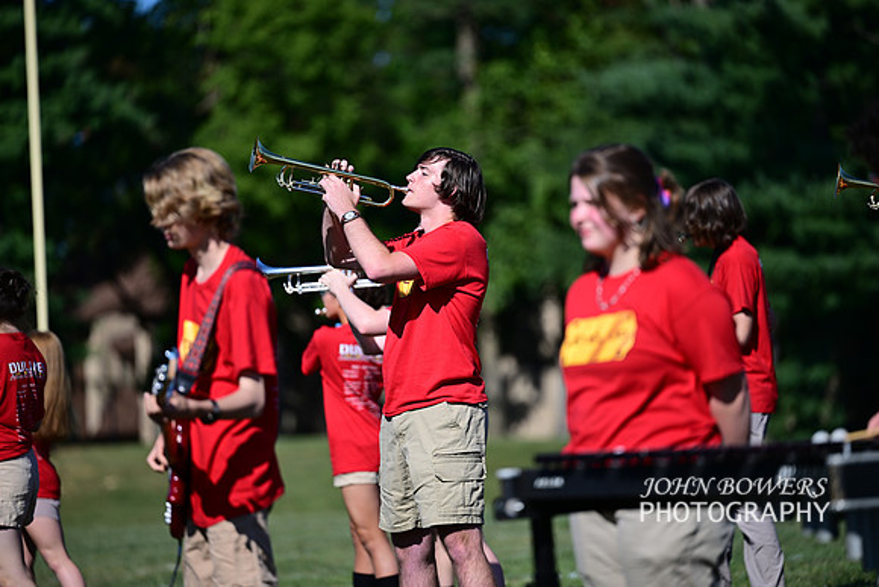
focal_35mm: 200
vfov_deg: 6.9
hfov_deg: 10.3
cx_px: 440
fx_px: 4884
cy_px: 294
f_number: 2.8
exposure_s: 1/1600
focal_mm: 200
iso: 80
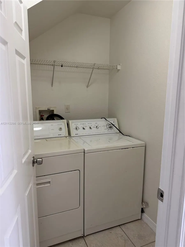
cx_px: 92
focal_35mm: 24
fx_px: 171
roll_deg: -0.4
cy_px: 124
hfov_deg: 56.8
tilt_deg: -8.9
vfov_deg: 71.6
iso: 160
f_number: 1.78
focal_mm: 6.76
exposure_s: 1/120
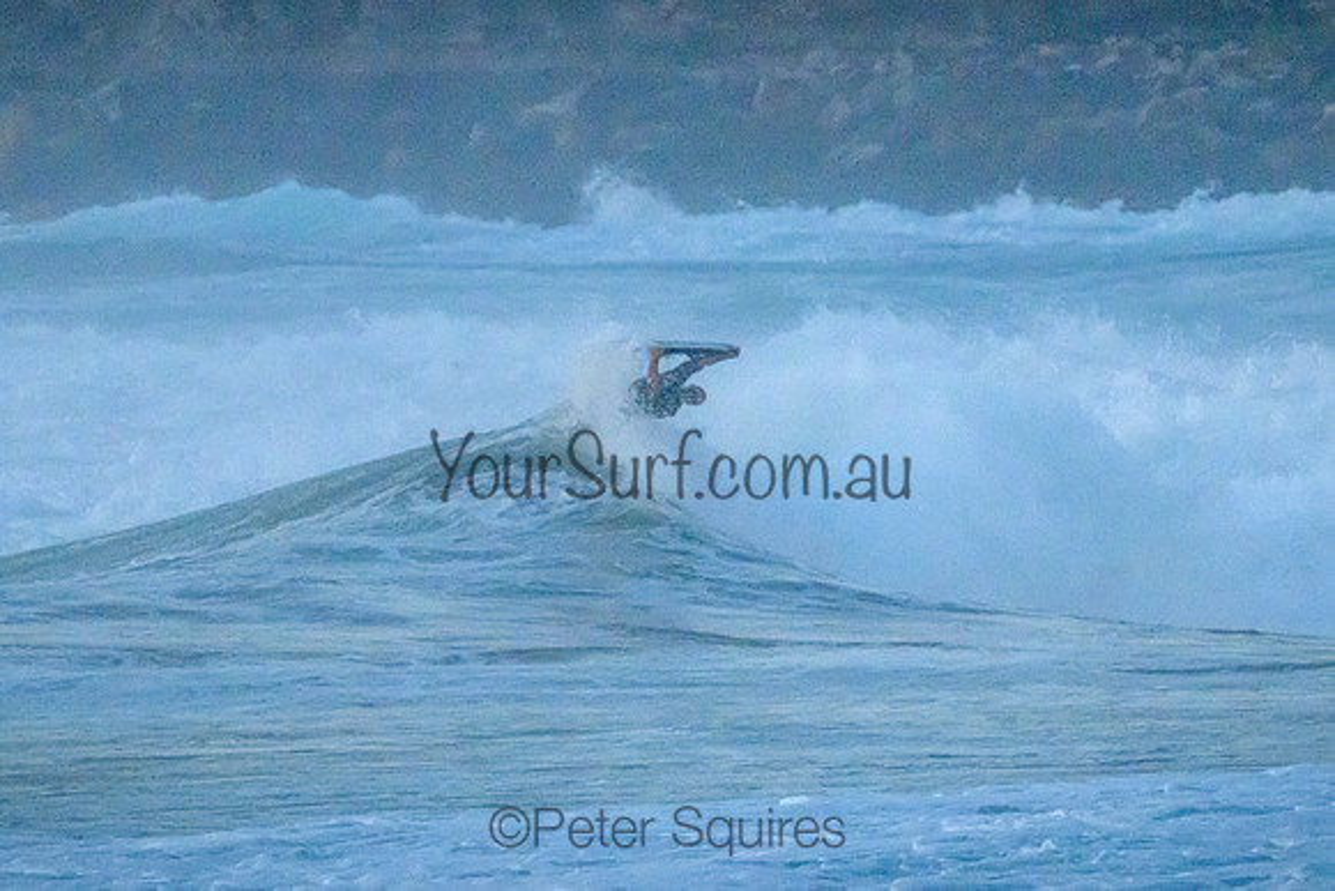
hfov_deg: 1.9
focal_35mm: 1099
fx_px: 40750
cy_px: 493
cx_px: 734
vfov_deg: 1.3
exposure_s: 1/2000
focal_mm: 800
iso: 18000
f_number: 11
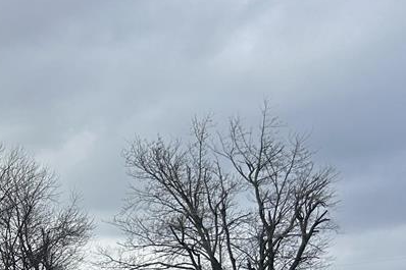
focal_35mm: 87
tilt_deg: -1.0
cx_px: -145
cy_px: 385
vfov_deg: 14.8
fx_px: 981
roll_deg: +0.0
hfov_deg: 20.9
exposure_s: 1/4115
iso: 50
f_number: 1.5
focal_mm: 5.7
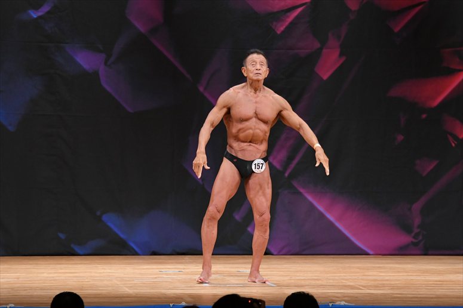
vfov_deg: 5.7
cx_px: 232
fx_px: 3085
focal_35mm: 240
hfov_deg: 8.6
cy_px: 154
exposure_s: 1/400
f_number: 5.6
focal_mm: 160
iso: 3200
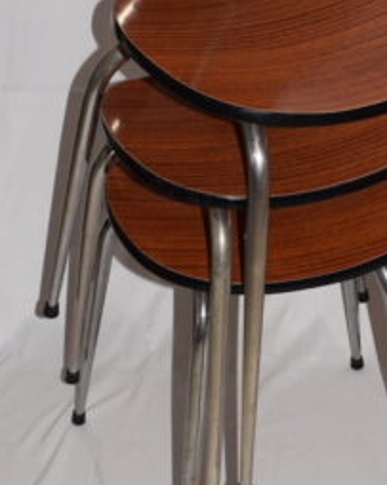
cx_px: 345
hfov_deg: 14.1
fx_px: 1547
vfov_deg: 17.8
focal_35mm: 108
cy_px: 231
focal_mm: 26
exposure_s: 1/60
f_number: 8
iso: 125
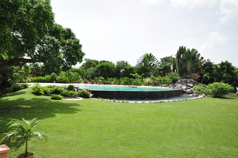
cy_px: 79
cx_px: 119
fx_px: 198
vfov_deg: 43.5
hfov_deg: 62.0
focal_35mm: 30
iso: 400
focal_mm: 20
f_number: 11
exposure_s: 1/400
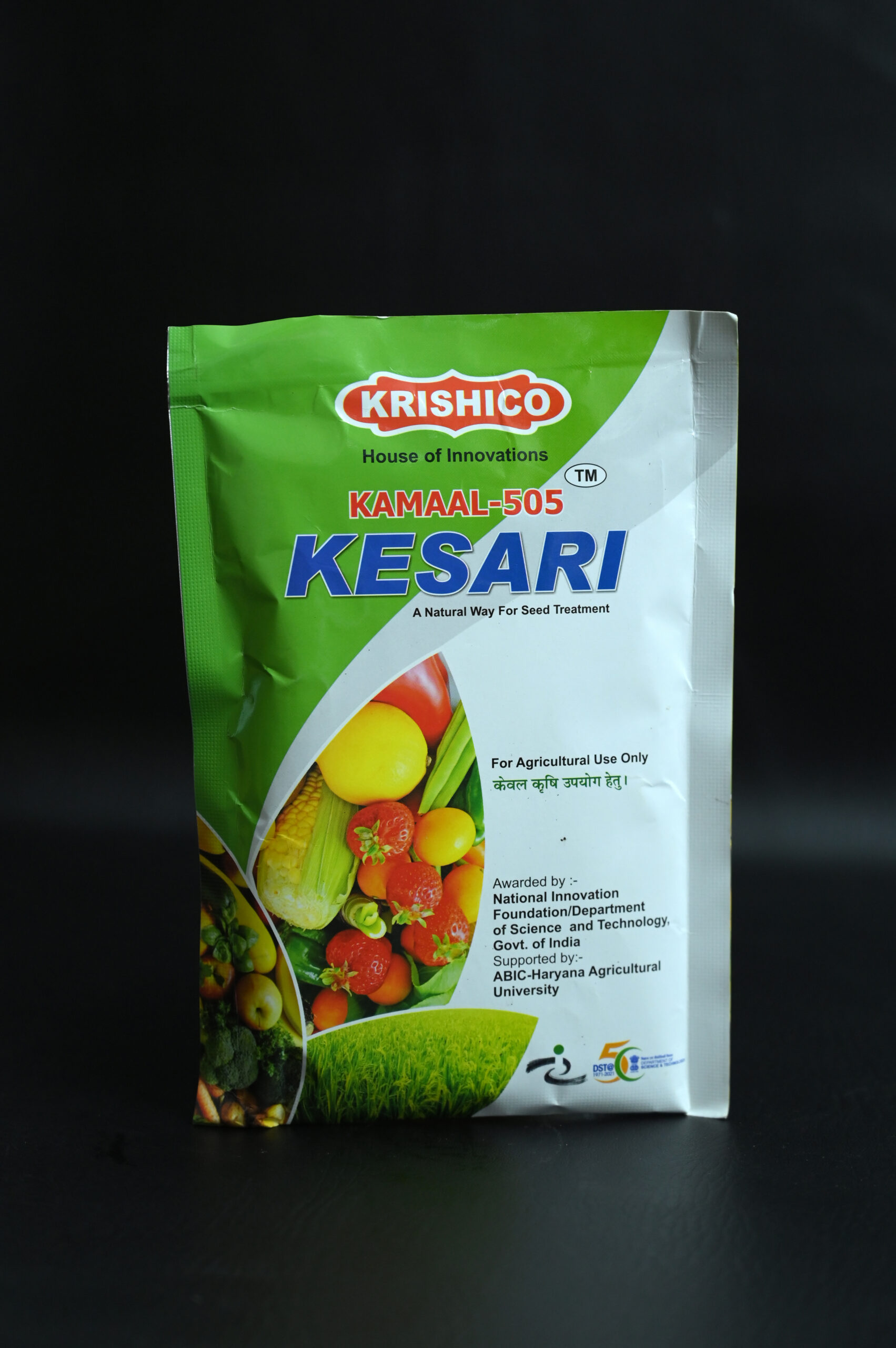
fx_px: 2243
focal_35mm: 60
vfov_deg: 33.4
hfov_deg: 22.6
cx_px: 448
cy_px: 674
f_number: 4
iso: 1600
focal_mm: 60
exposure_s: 1/100
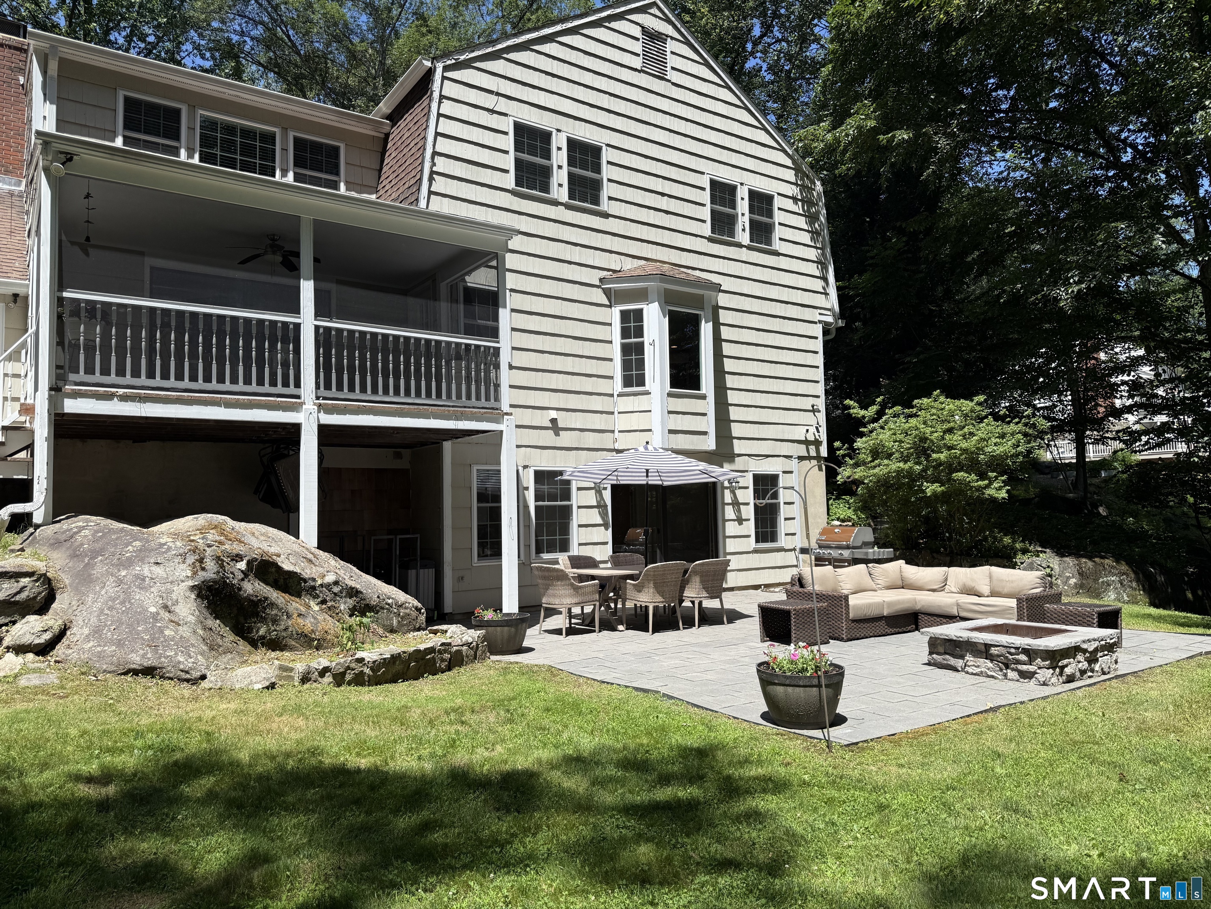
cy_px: 454
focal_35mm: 24
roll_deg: +1.8
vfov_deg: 56.8
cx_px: 606
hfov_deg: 71.6
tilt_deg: +4.6
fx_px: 840
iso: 80
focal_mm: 6.76
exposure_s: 1/3145
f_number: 1.78
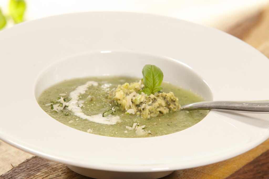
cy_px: 90
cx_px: 134
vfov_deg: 5.7
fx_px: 1791
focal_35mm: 240
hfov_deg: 8.6
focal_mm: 160
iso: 400
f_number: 7.1
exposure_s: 1/50
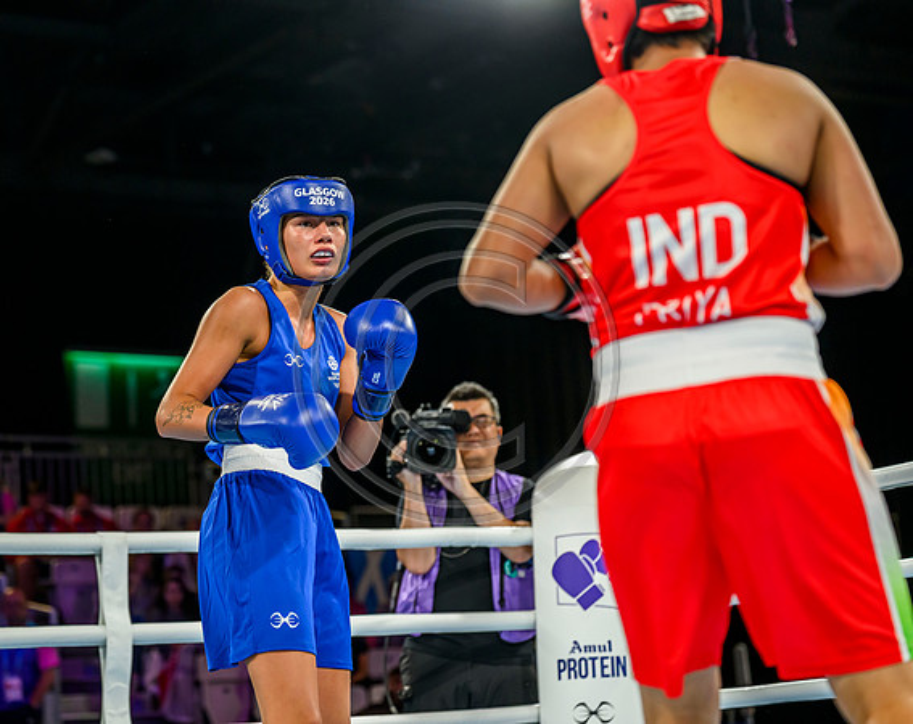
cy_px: 362
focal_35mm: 95
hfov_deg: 20.1
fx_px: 2567
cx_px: 369
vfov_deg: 16.1
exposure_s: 1/1600
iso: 2000
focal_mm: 85
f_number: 3.2
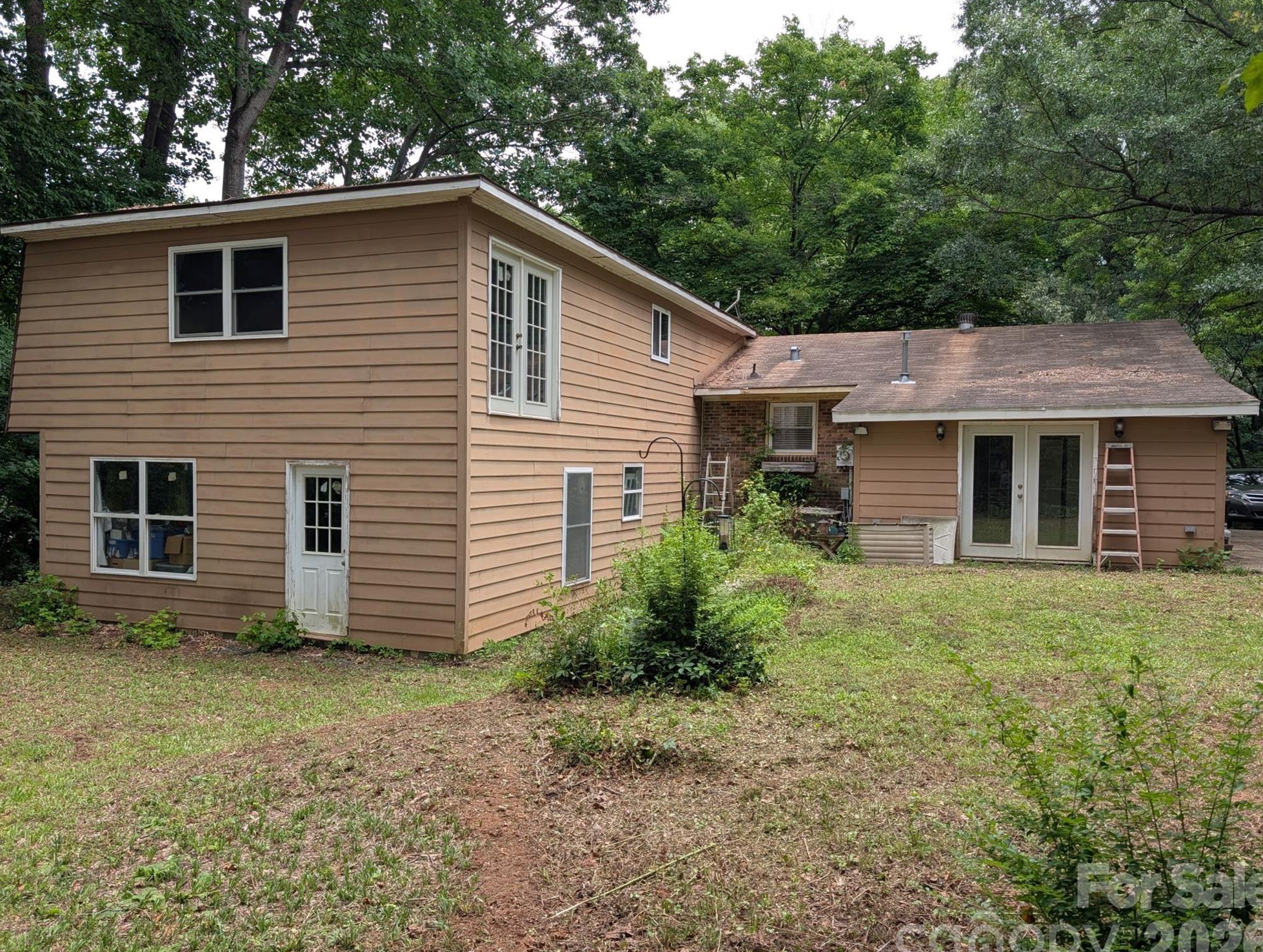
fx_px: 914
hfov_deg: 69.3
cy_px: 494
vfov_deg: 55.0
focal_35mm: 25
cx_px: 624
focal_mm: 6.9
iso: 19
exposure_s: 1/236
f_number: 1.68
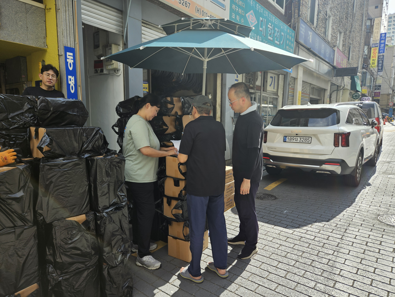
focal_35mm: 23
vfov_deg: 58.9
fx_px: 262
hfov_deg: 73.9
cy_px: 148
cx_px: 198
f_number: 1.8
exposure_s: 1/577
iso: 25
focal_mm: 5.4
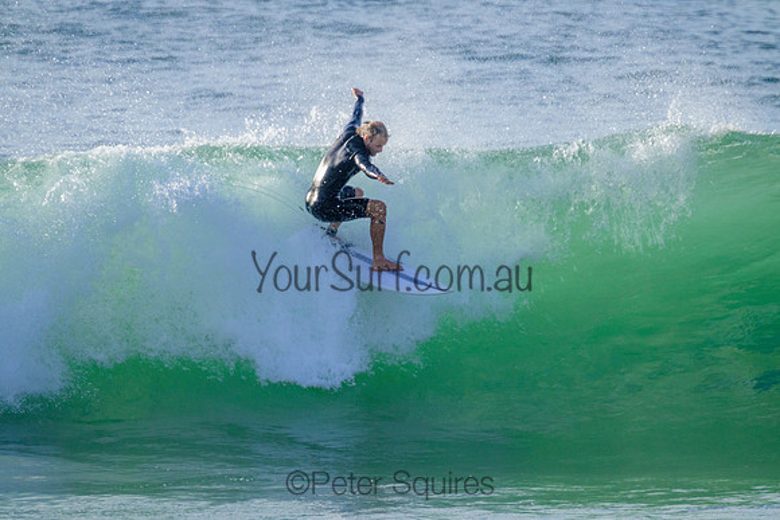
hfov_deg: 2.6
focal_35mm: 800
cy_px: 260
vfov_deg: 1.7
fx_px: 17337
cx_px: 390
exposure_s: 1/2000
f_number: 11
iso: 1250
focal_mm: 800
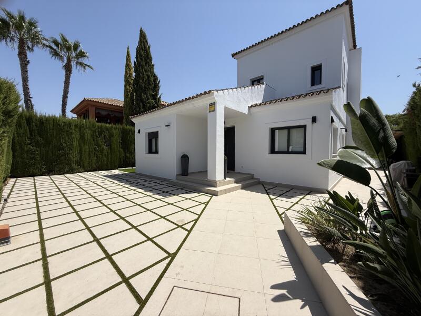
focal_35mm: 14
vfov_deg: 85.7
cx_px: 210
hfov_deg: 102.1
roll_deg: -0.4
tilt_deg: -1.6
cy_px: 158
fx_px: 170
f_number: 2.2
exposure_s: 1/3663
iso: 50
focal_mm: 2.22
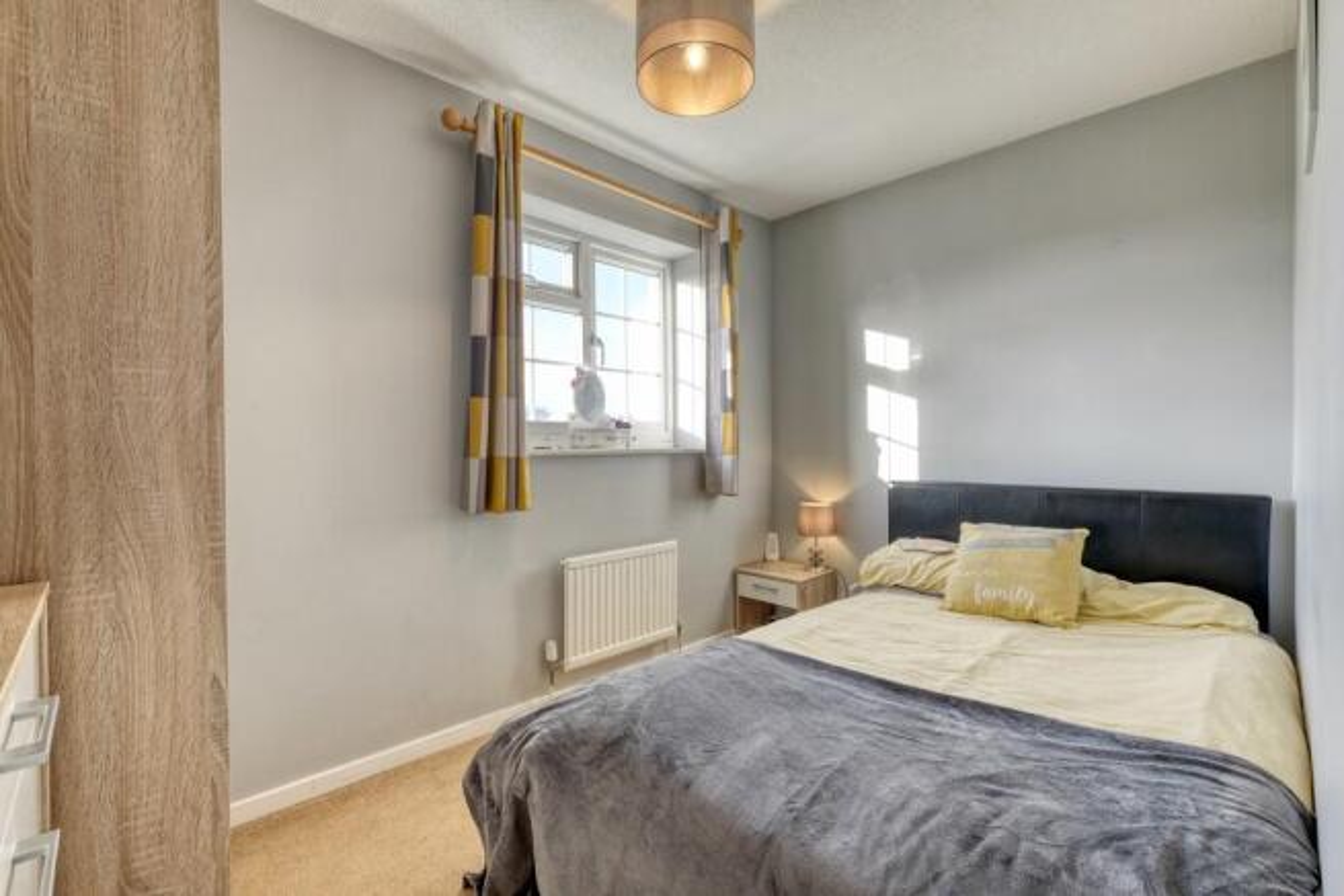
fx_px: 560
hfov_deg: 100.4
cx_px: 672
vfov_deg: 77.4
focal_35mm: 15
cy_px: 448
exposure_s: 1/25
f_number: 8
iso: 500
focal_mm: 10
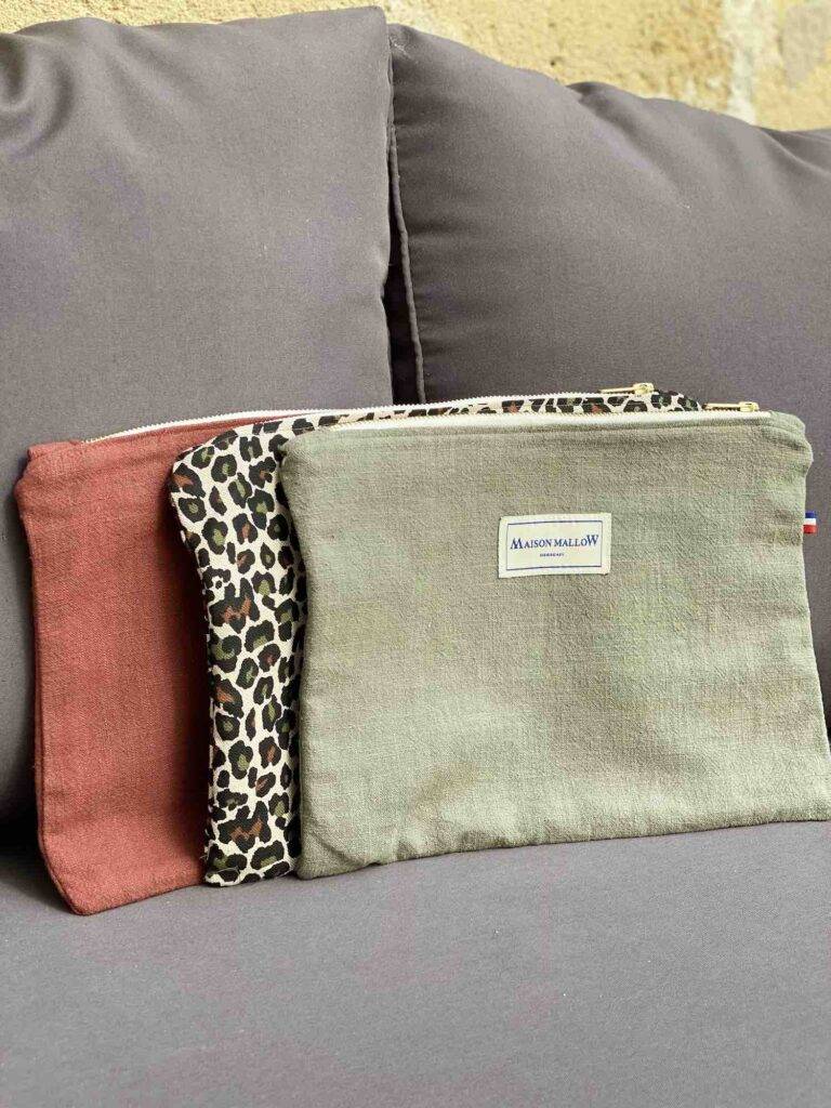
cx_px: 416
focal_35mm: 52
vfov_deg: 36.8
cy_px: 554
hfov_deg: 28.0
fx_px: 1664
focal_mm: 6
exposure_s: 1/122
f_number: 2
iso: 25
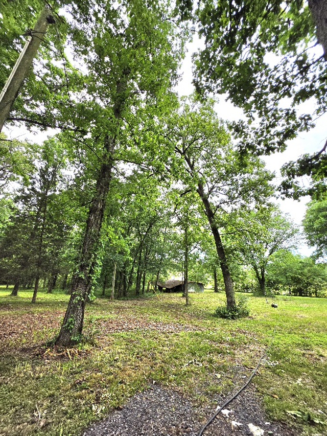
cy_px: 218
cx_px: 164
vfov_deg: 106.2
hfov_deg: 89.9
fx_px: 164
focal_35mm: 13
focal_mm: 2.2
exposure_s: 1/1000
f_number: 1.9
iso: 32
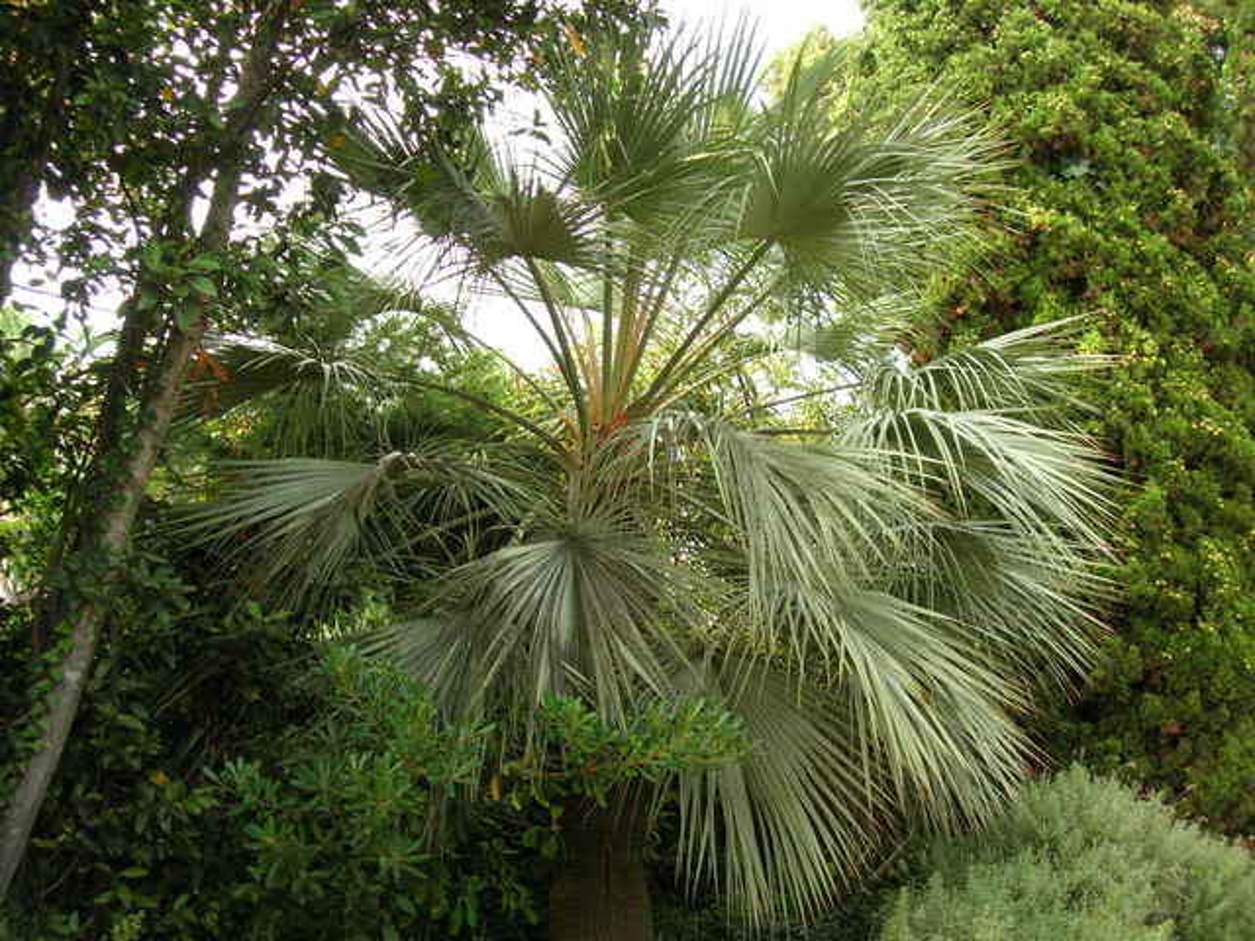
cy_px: 470
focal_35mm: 38
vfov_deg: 37.7
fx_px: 1378
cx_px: 628
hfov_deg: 49.0
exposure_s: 1/63.1
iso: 64
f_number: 2.8
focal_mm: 7.8
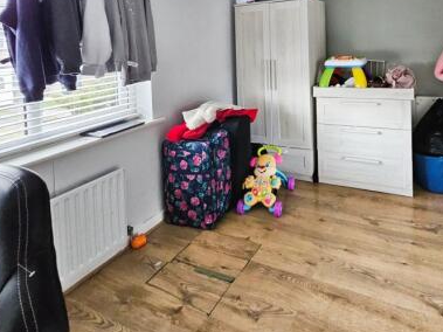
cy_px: 89
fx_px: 256
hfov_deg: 78.4
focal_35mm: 20
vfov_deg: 62.7
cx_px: 304
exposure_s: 1/33
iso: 400
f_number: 2.2
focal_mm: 1.7
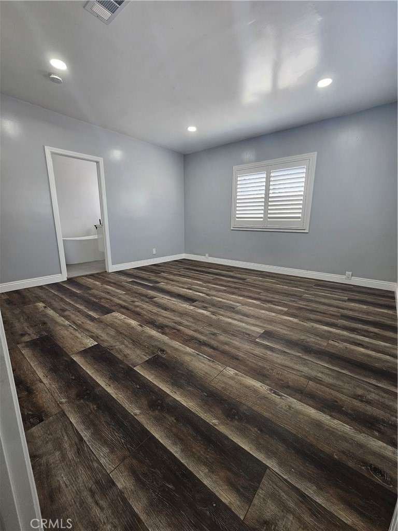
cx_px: 199
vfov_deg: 106.2
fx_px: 199
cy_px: 266
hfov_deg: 89.9
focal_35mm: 13
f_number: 2.2
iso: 100
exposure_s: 1/60
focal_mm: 2.2
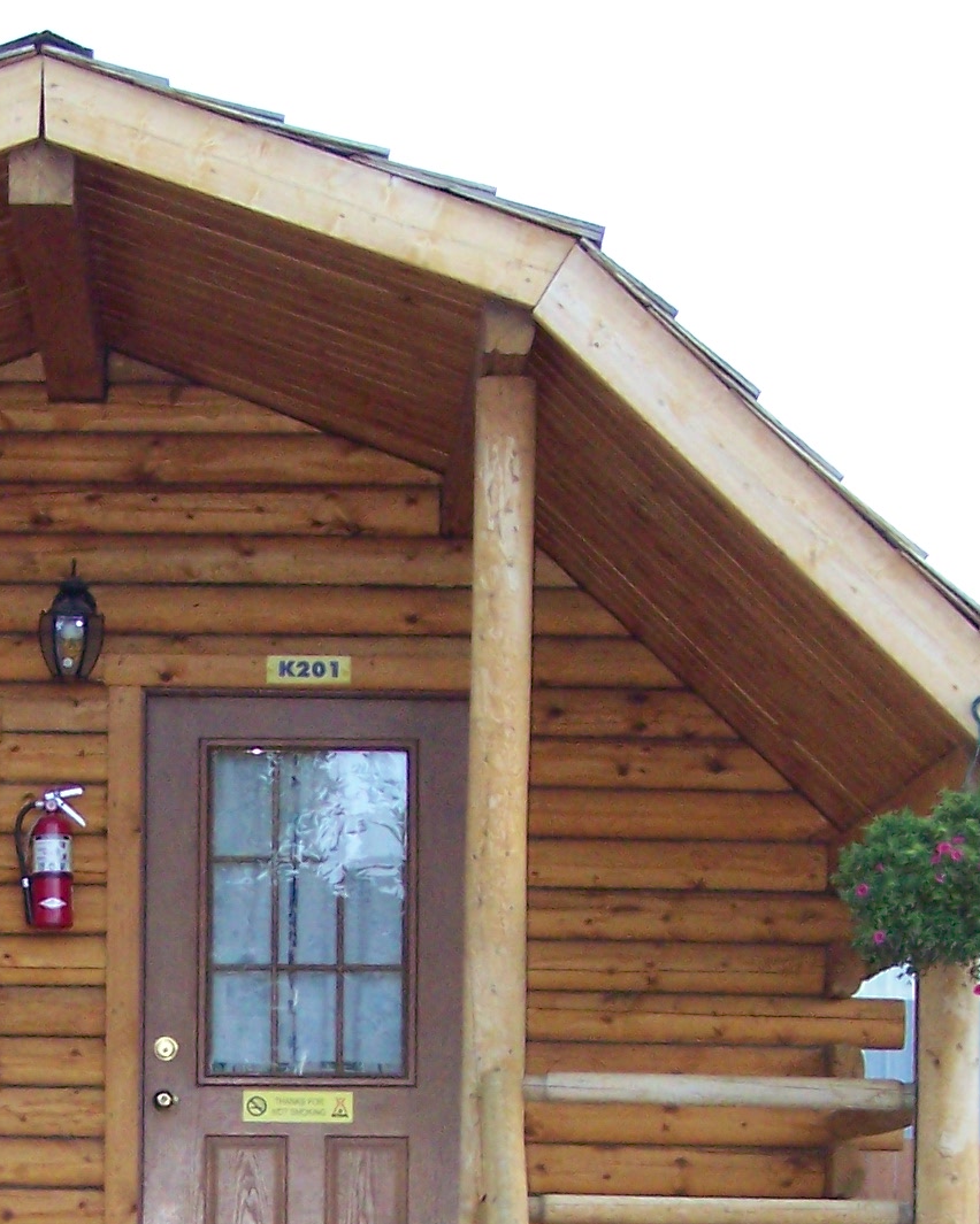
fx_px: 3879
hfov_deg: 14.2
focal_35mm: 107
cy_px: 1260
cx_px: 18
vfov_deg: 17.5
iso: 160
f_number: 2.8
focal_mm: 6.3
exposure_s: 1/160
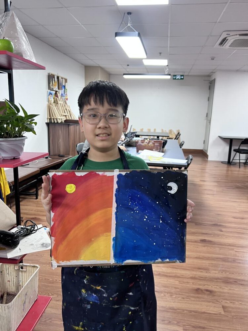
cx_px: 124
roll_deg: -1.8
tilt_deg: -8.8
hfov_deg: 53.1
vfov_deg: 67.3
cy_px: 166
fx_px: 248
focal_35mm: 26
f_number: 1.5
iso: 80
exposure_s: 1/50
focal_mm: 5.7
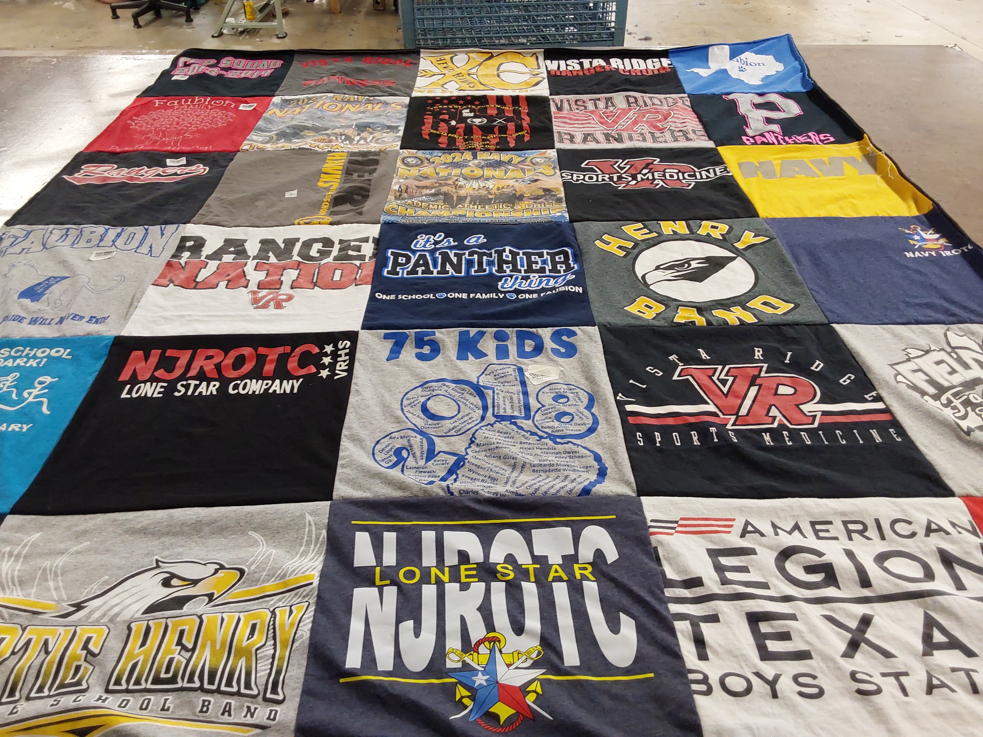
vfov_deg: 49.7
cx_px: 492
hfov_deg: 63.4
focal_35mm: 28
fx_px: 795
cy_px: 368
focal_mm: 2.91
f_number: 1.9
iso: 100
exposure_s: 1/50
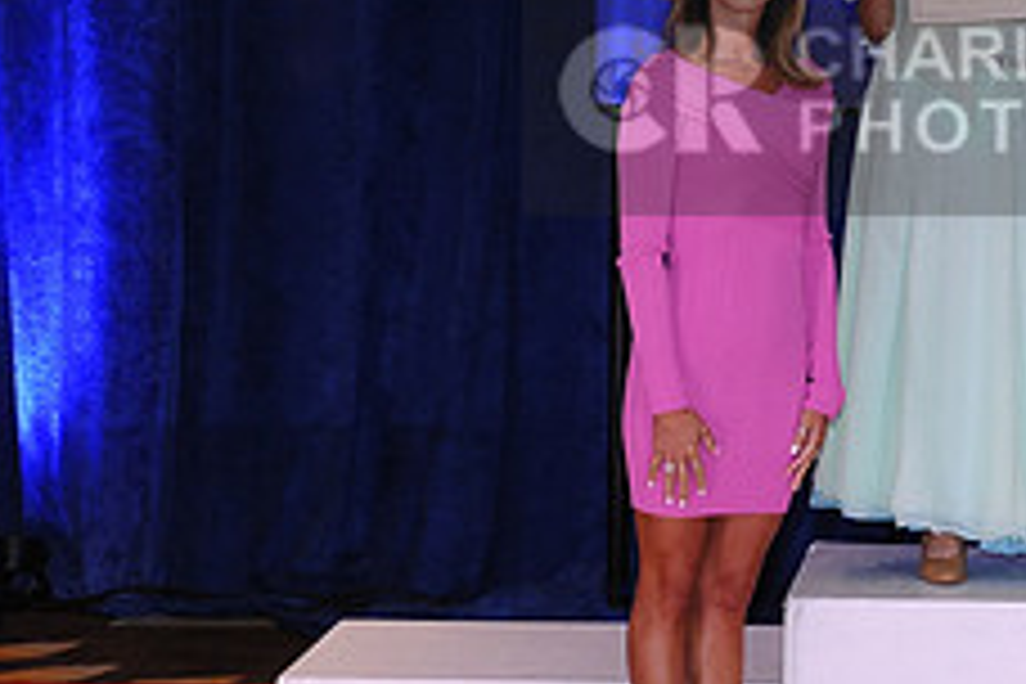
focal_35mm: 127
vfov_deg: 10.7
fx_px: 3619
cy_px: 94
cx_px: 1012
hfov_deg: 15.8
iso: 2000
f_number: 5.6
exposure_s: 1/250
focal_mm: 50
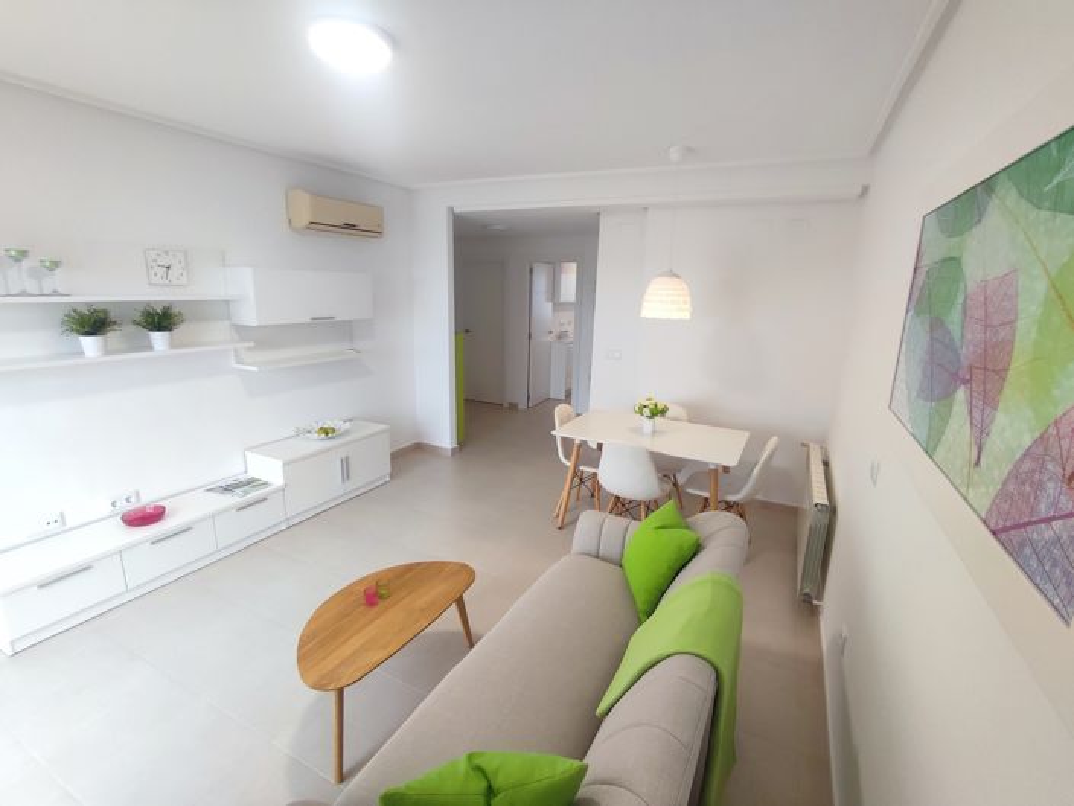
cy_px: 403
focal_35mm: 16
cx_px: 537
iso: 208
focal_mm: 1.65
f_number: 2.2
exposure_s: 1/100
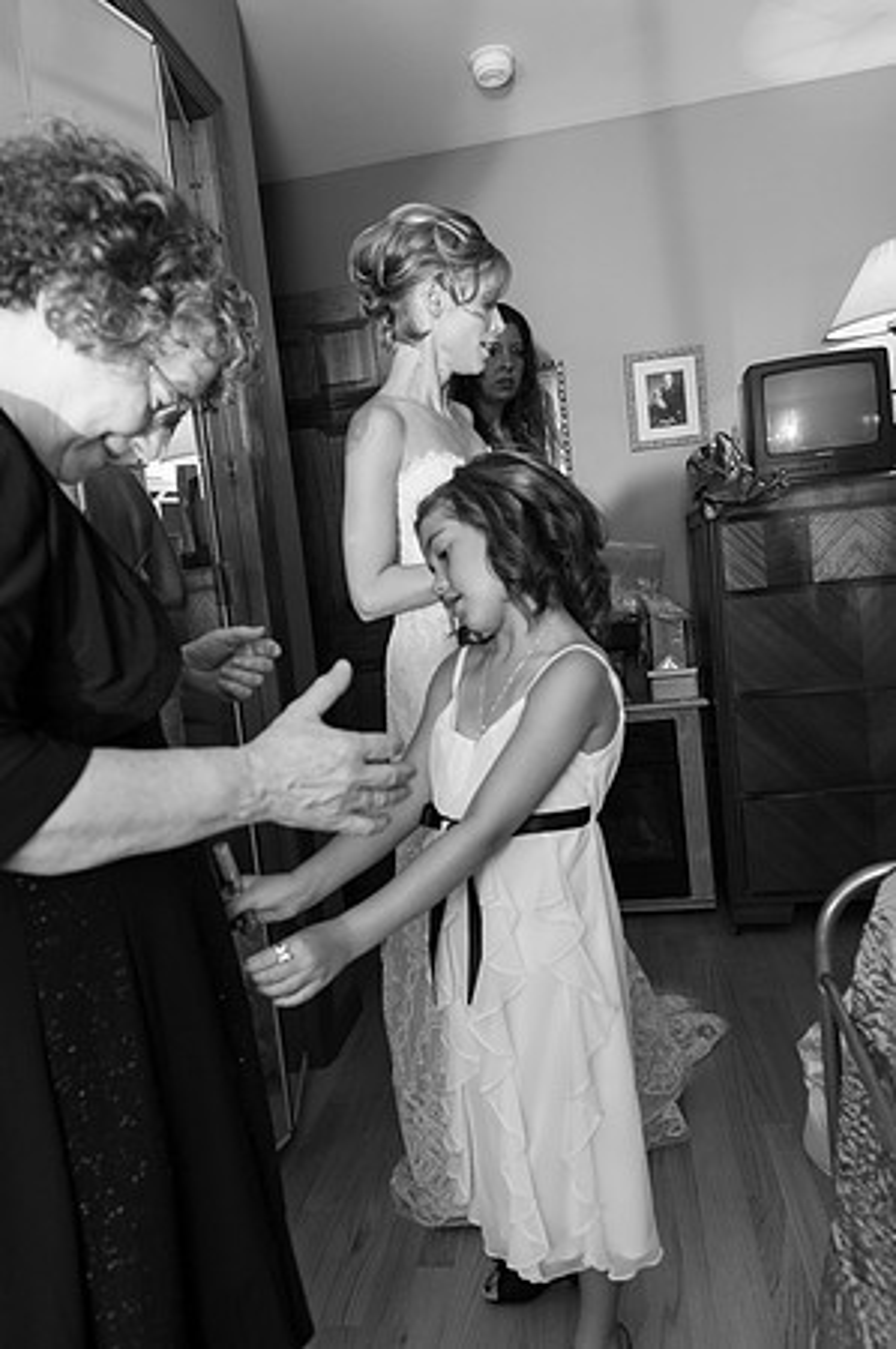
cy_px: 674
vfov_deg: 73.8
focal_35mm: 24
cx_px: 448
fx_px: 898
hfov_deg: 53.0
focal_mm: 24
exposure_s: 1/60
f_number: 4.5
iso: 1600
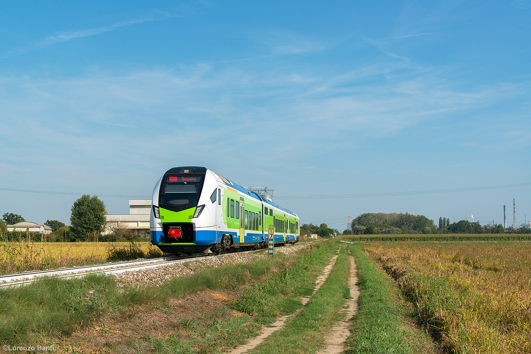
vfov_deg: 28.1
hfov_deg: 41.1
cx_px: 266
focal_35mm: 48
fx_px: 708
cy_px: 177
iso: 250
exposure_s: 1/800
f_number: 7.1
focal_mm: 48
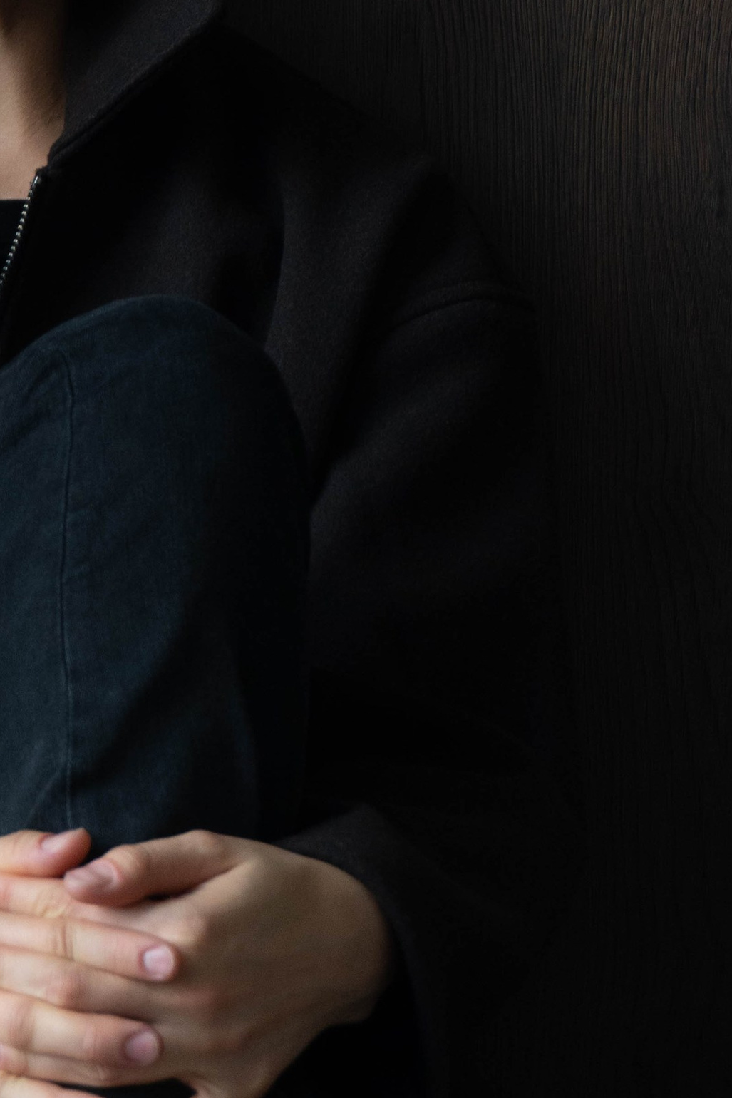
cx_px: -43
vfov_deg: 10.9
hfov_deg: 7.3
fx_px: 5702
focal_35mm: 187
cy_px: 40
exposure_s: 1/50
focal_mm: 50
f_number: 5.6
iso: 500
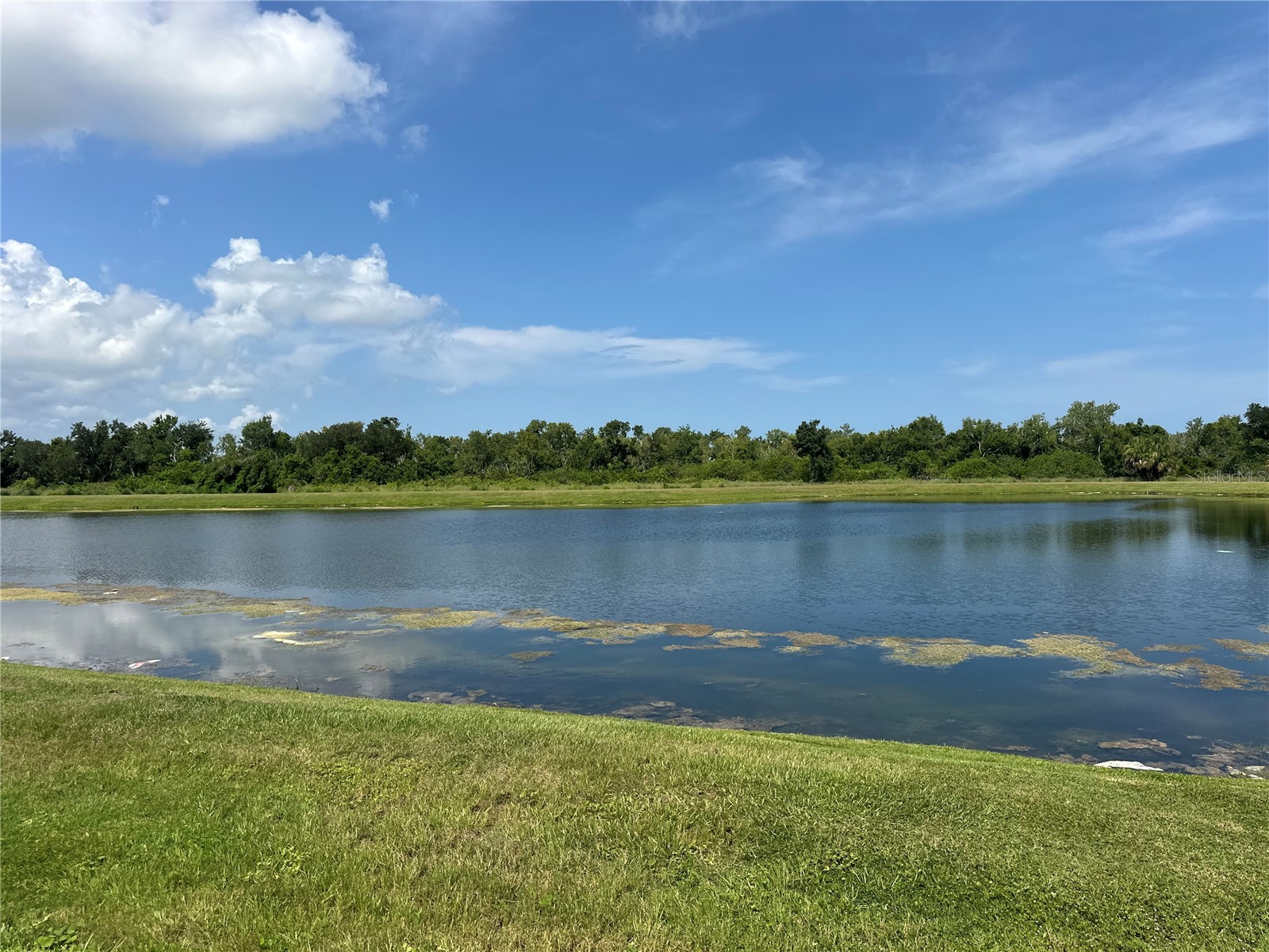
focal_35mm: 24
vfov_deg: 56.8
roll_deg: -0.8
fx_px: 880
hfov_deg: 71.6
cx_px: 634
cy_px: 476
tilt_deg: +0.6
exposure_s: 1/6211
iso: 80
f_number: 1.78
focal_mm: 6.86
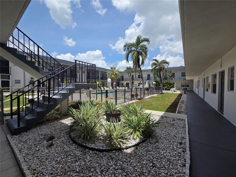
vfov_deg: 89.9
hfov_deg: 106.2
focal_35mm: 13
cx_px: 118
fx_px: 89
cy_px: 88
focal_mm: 2.2
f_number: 2.2
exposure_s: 1/2000
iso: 50
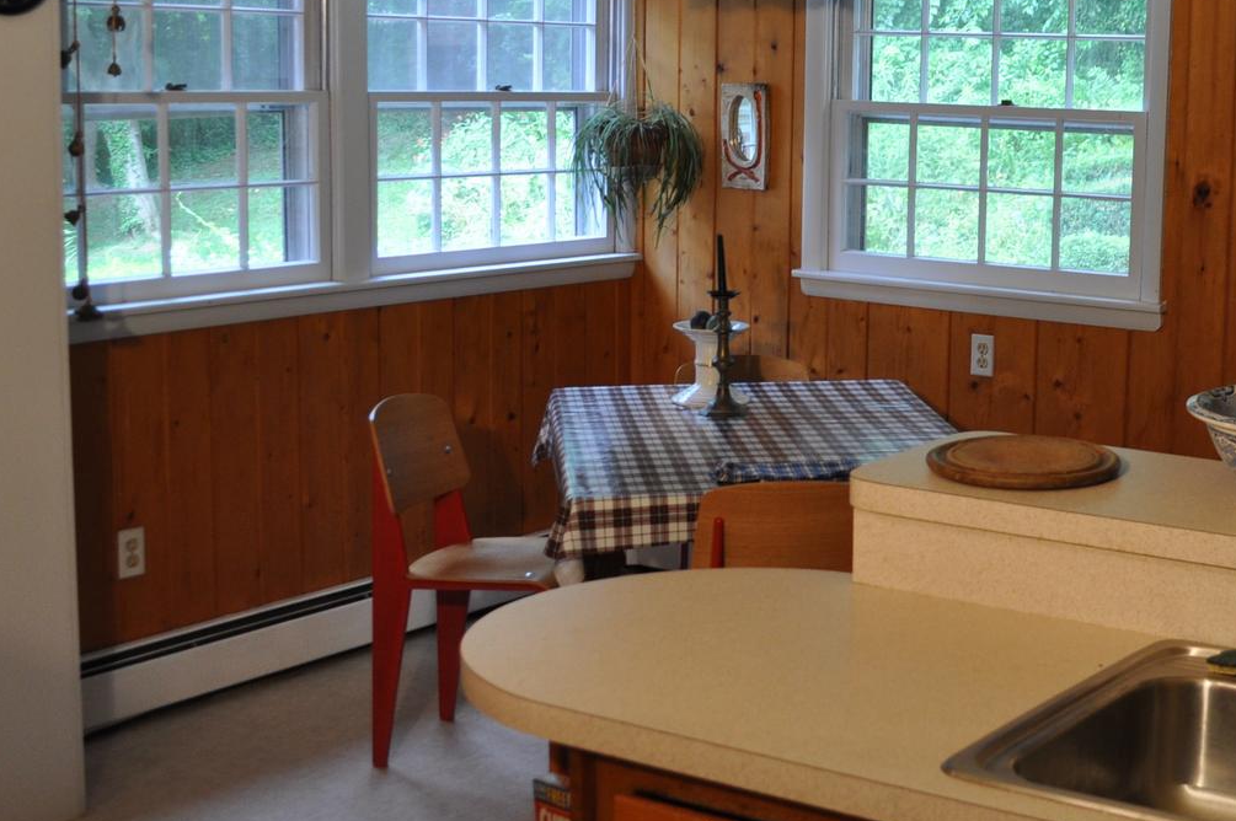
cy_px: 326
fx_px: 1886
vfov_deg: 24.5
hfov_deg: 35.5
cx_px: 919
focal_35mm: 55
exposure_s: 1/60
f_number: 4
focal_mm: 18
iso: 450
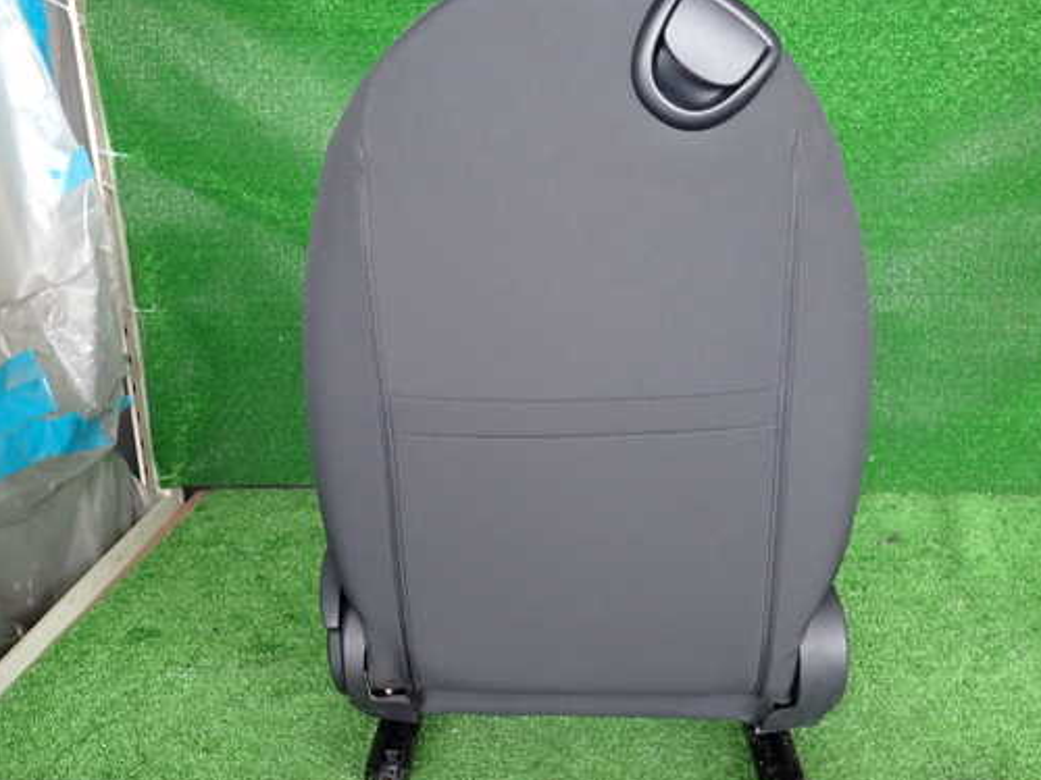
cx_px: 518
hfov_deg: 60.0
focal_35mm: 30
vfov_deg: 46.8
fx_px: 902
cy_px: 381
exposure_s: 1/60
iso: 200
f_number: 2
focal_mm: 4.5
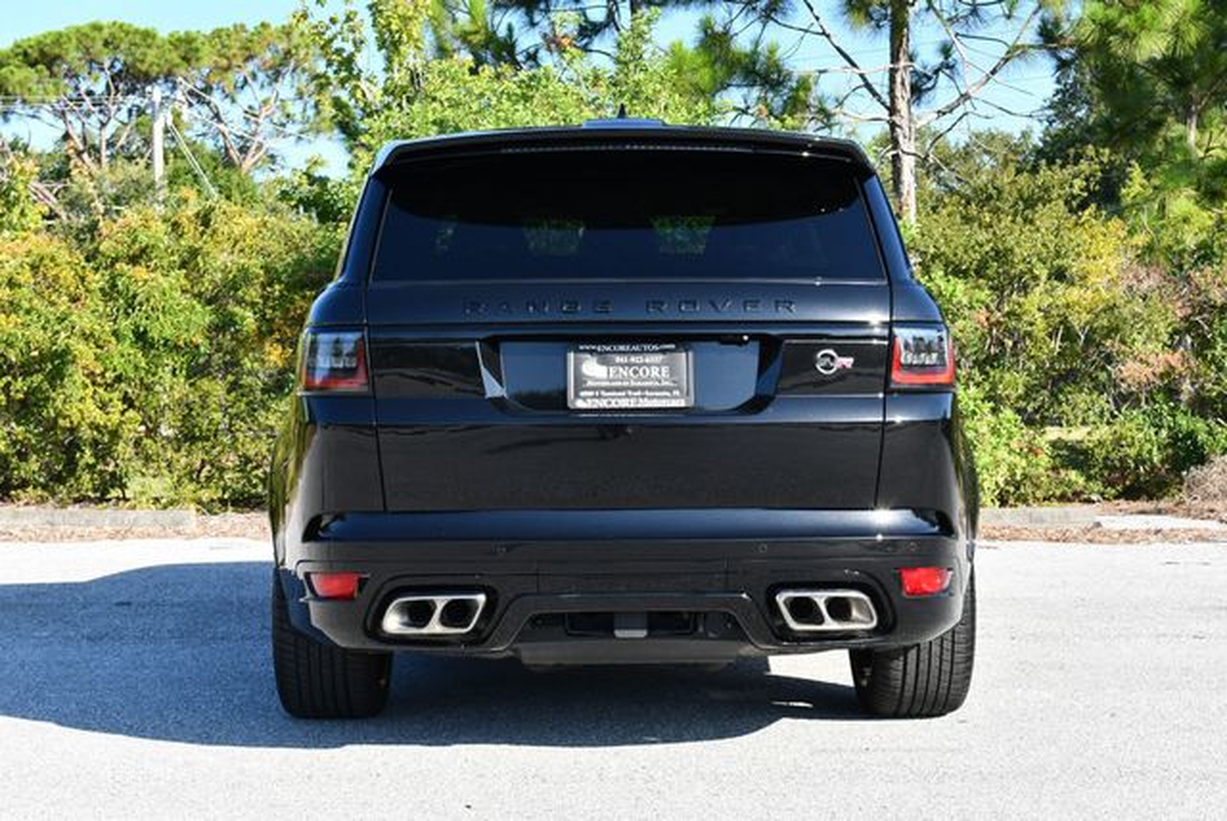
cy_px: 410
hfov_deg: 33.4
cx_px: 614
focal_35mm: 60
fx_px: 2047
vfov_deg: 22.7
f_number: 6.3
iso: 200
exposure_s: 1/250
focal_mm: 30
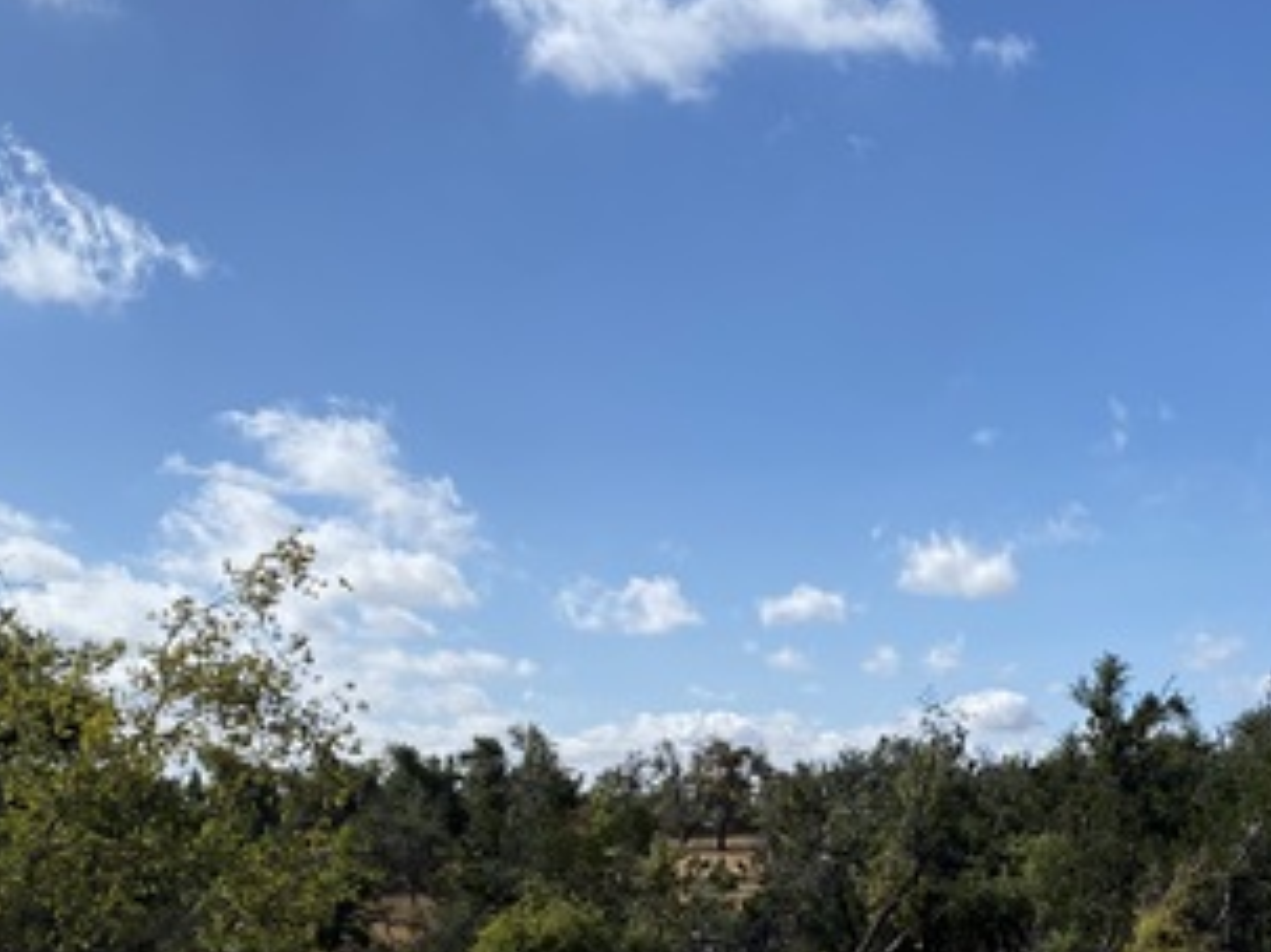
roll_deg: +0.9
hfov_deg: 34.0
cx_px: 994
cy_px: 927
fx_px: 2019
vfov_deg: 25.4
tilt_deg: -2.4
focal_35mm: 55
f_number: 1.8
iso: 32
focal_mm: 4.25
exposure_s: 1/4608
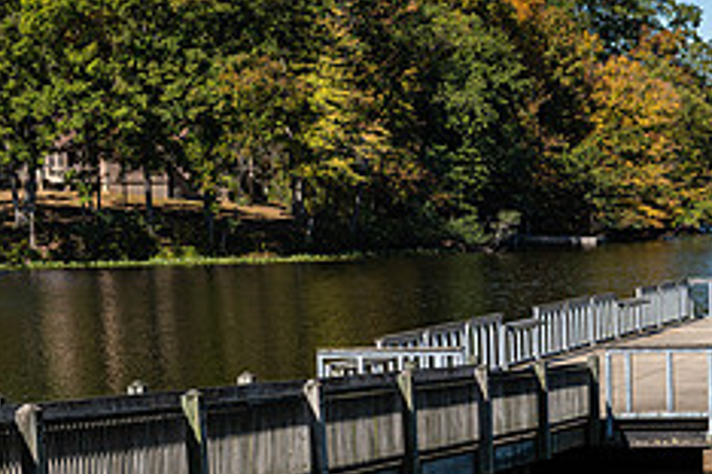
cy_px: 463
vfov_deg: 11.0
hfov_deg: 15.9
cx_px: 831
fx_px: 2452
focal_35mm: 124
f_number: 8
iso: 64
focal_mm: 50
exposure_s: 1/160
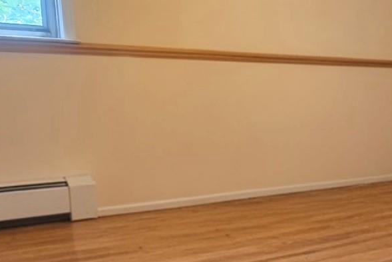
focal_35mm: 47
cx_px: 379
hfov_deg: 38.0
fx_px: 512
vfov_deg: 28.3
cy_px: 191
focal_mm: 2.2
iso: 125
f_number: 2.2
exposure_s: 1/60.2
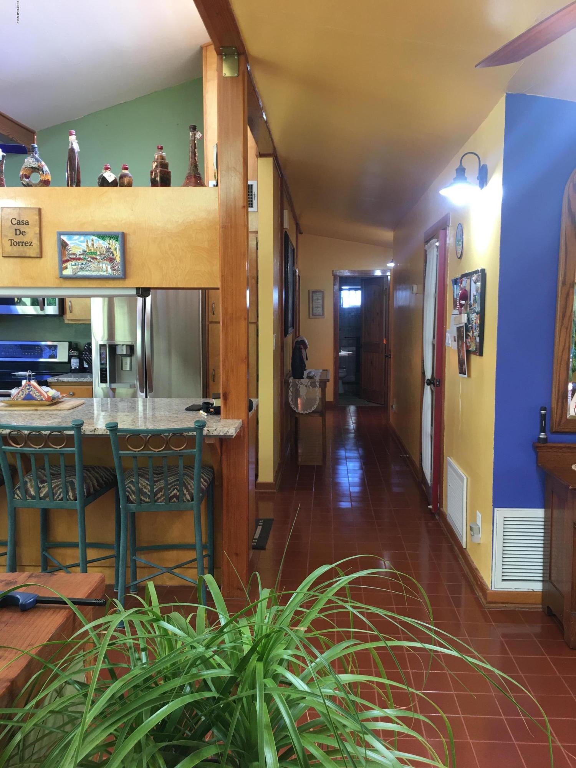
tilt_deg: -4.2
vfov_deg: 61.7
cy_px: 384
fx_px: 643
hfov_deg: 48.2
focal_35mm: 29
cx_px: 288
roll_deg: +0.8
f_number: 2.2
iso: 25
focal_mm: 4.15
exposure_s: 1/15
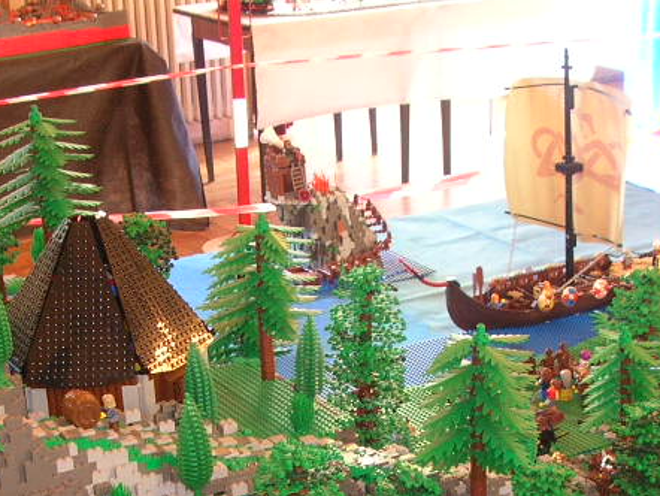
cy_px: 454
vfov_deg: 17.9
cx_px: 339
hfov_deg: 24.1
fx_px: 1545
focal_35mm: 81
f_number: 2.8
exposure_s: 1/6
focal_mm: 5.8
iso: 88
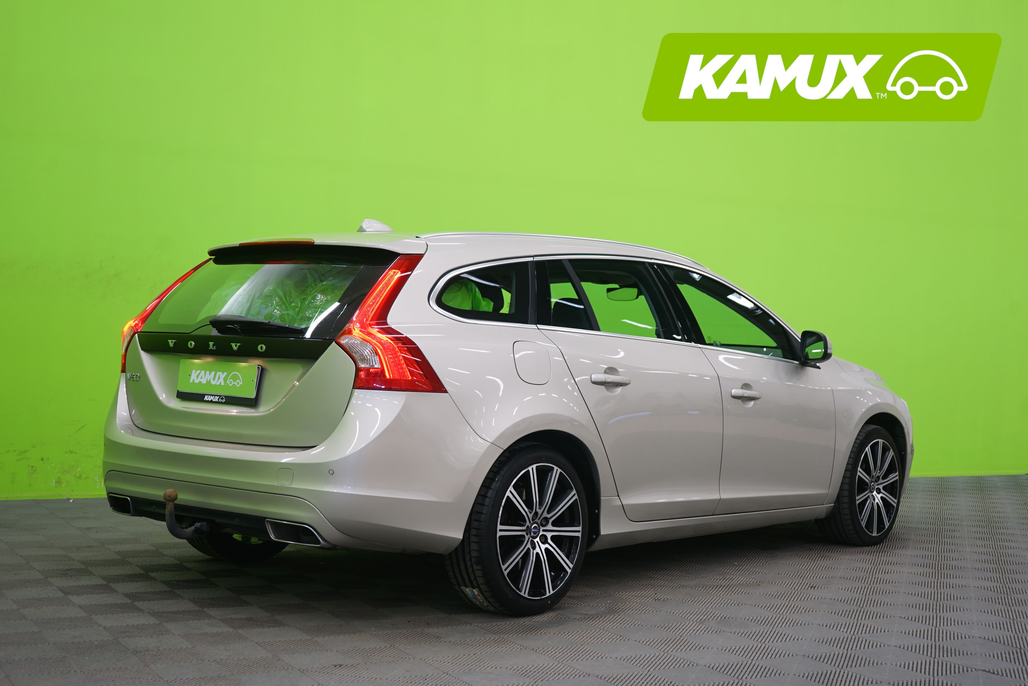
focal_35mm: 48
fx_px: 1371
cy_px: 343
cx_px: 514
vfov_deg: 28.1
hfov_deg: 41.1
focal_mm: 48
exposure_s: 1/8
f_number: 5
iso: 400
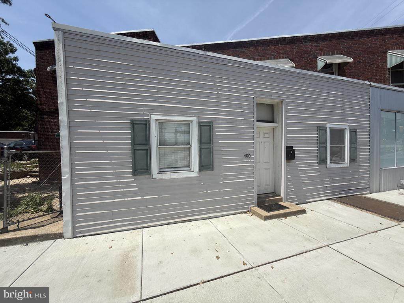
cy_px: 152
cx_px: 202
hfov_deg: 102.1
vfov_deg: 85.7
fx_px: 163
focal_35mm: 14
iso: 50
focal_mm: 2.22
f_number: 2.2
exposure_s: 1/2717
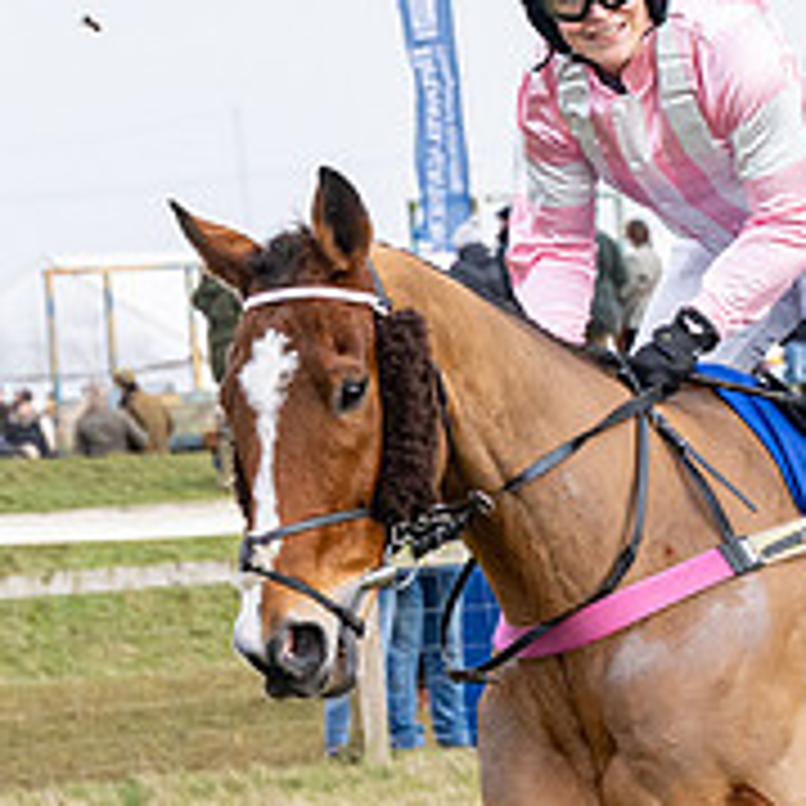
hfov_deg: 5.2
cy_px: 617
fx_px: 8878
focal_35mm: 337
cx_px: 763
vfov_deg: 5.2
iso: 800
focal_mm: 70
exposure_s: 1/1600
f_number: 5
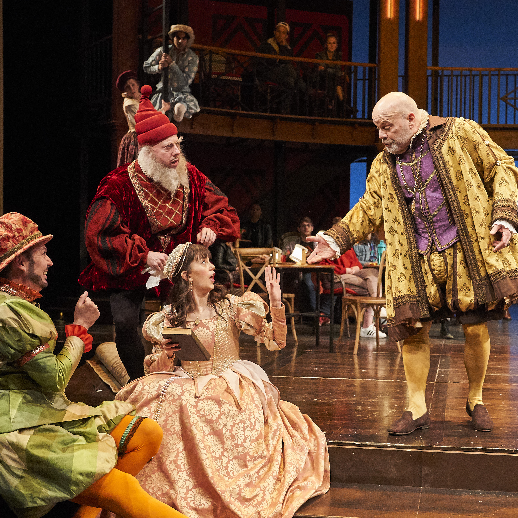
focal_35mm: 47
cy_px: 283
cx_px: 331
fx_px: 796
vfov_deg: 36.0
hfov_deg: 35.8
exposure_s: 1/500
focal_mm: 31
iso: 6400
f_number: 4
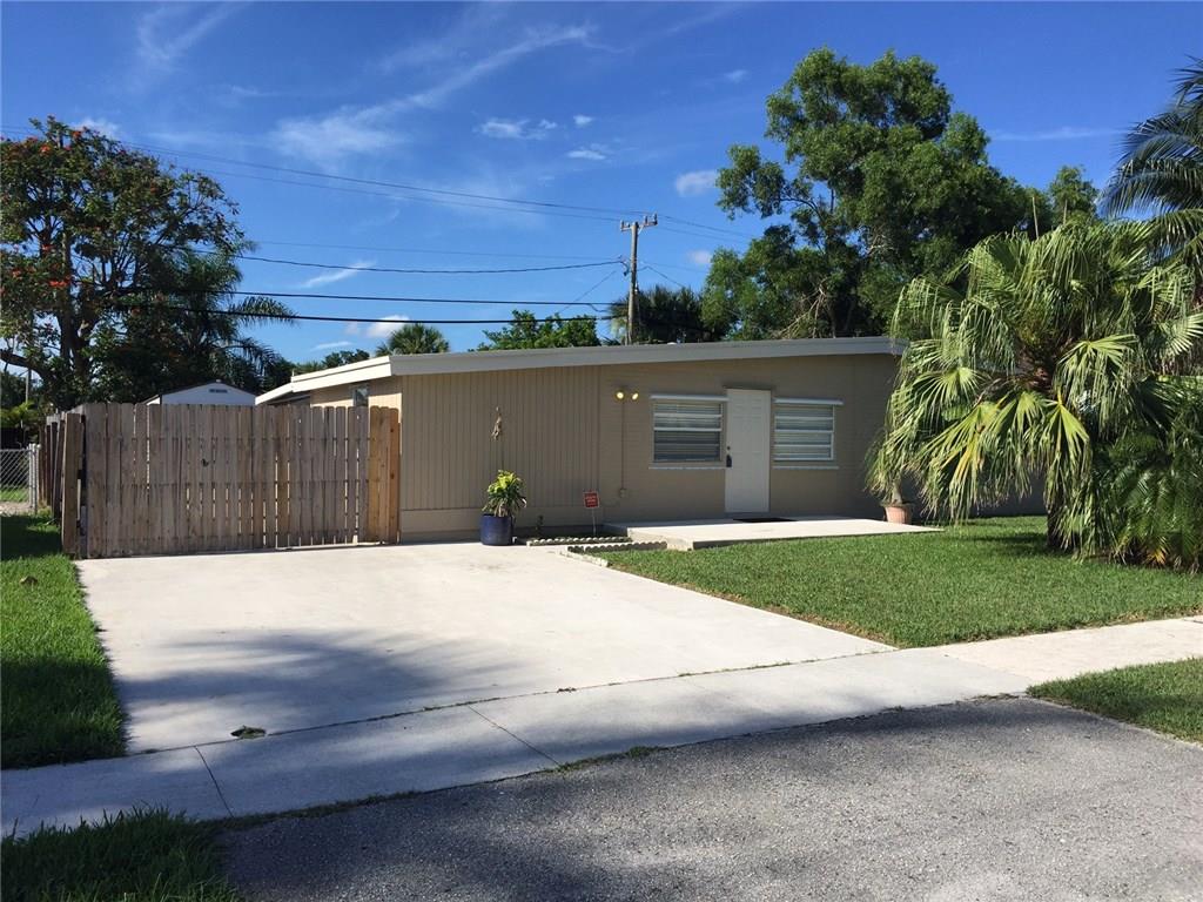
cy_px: 451
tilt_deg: -2.5
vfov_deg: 48.2
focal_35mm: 29
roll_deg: -2.3
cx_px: 602
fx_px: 1008
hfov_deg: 61.7
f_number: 2.2
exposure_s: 1/1980
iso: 32
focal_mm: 4.15
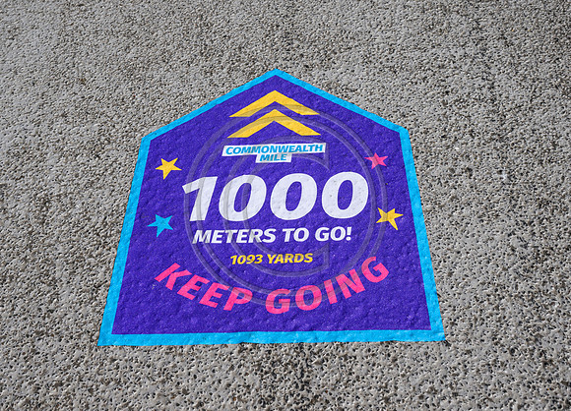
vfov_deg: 34.0
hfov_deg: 46.0
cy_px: 177
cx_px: 282
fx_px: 673
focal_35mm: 41
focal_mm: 34.5
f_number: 11
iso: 200
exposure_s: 1/500
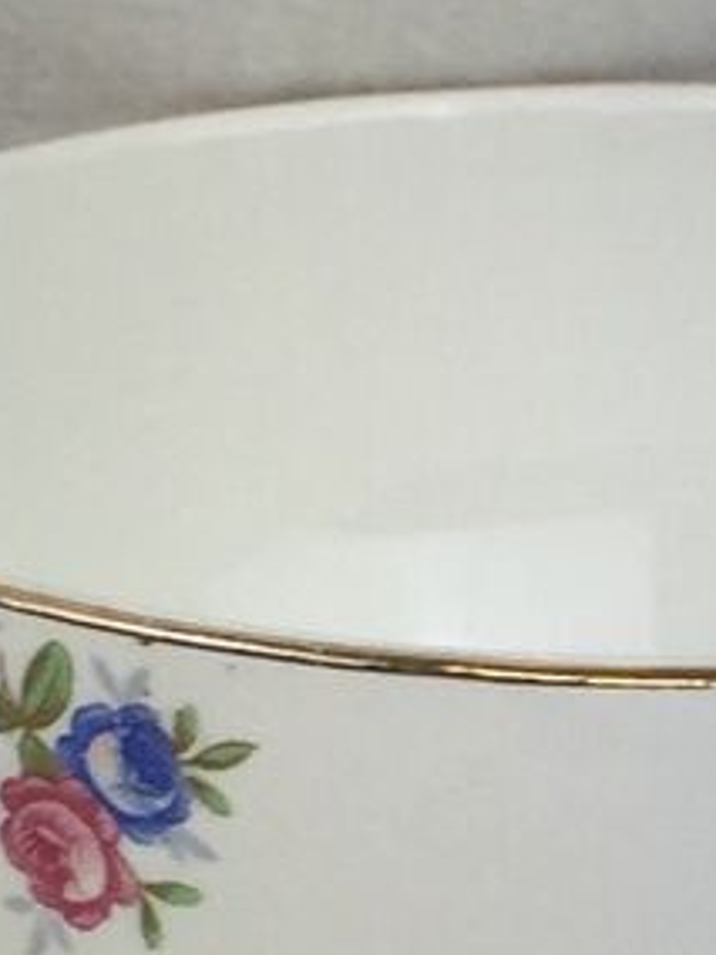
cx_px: 1025
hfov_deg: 7.2
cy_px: 857
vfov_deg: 9.7
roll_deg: -1.2
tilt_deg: -21.7
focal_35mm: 204
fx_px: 5626
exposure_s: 1/306
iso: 32
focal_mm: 4.15
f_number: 2.2
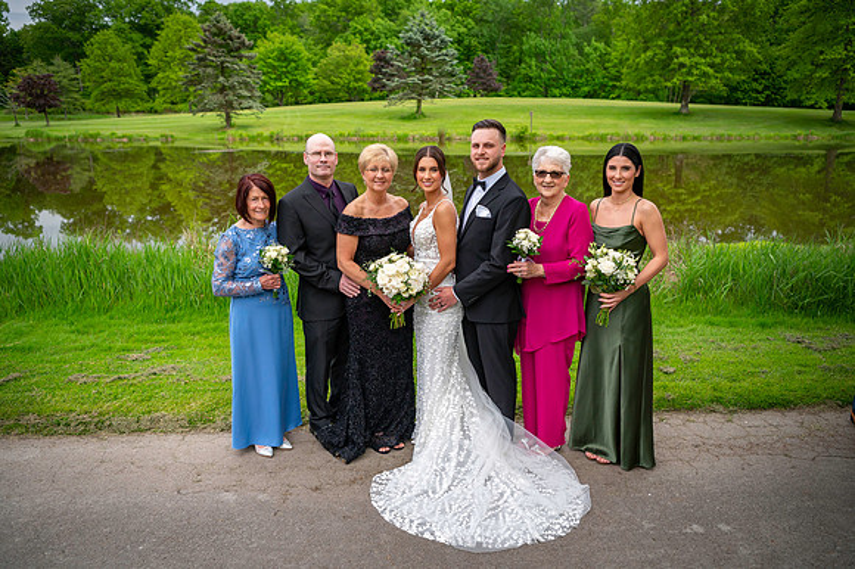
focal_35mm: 28
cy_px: 284
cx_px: 428
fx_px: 665
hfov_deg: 65.5
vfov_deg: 46.4
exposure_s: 1/3200
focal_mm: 28
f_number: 3.2
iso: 640
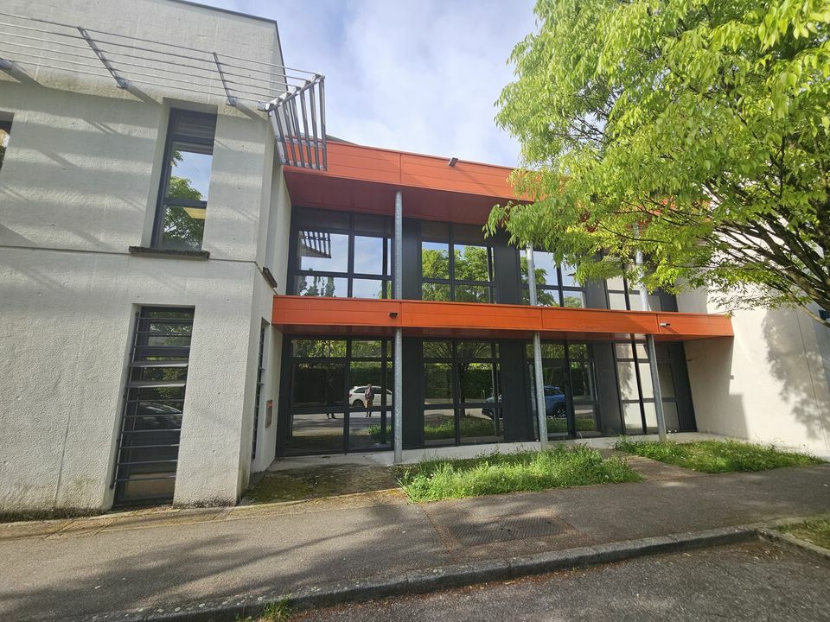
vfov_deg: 89.9
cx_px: 415
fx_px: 312
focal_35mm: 13
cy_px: 311
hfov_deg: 106.2
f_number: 2.2
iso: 50
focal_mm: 2.2
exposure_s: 1/852
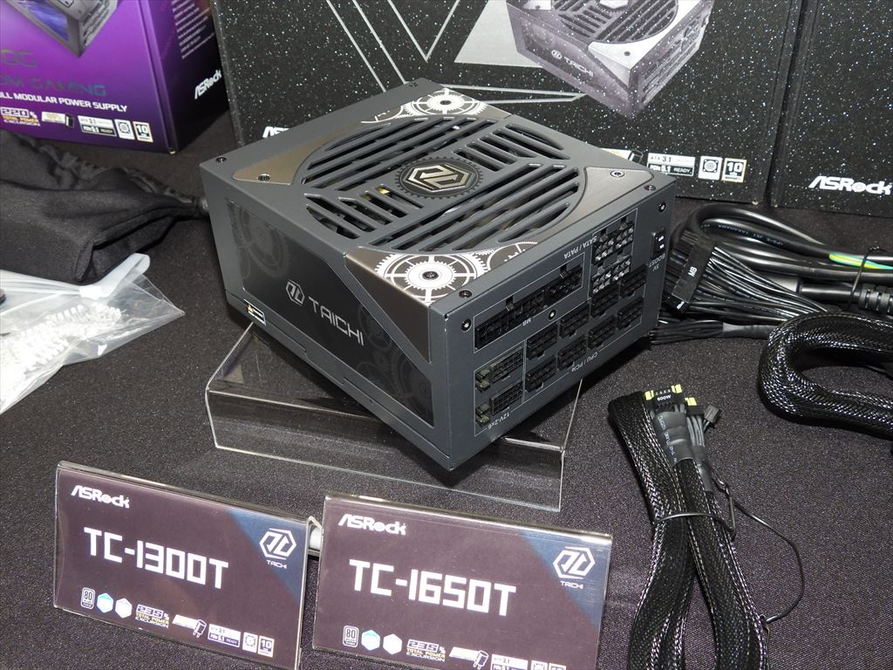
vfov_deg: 40.7
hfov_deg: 52.6
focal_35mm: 35
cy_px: 335
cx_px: 446
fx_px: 903
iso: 200
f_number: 3.2
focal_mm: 6.2
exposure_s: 1/30
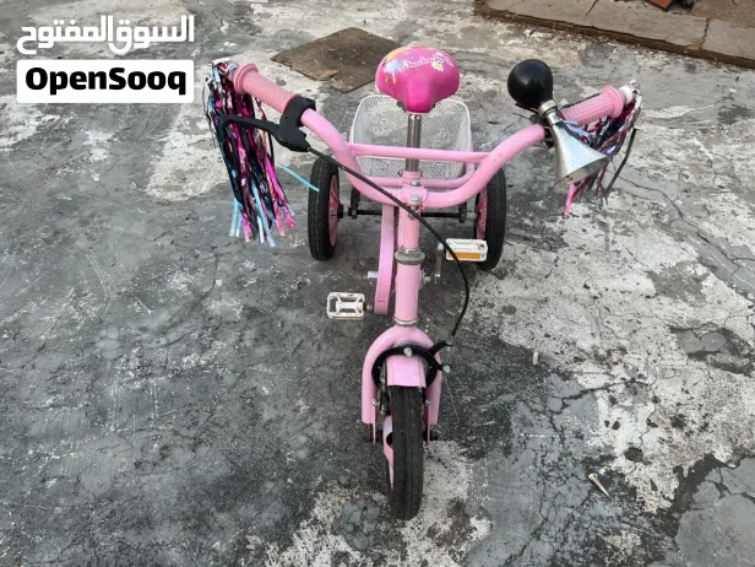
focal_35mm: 27
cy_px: 280
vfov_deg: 51.4
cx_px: 379
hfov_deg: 65.3
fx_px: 589
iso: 125
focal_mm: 5.7
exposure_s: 1/106
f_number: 1.5
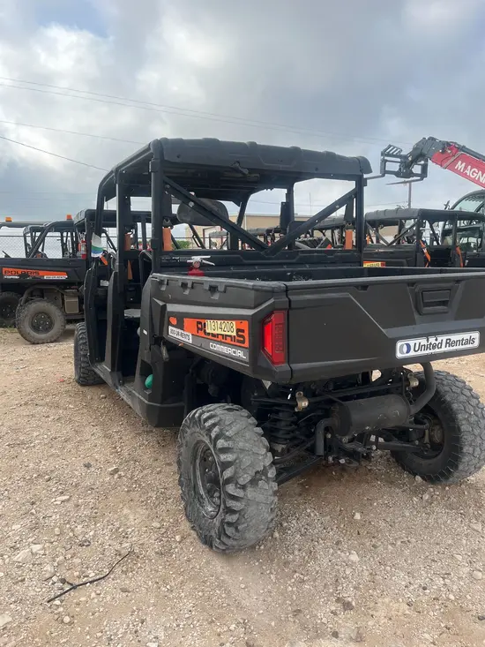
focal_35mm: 26
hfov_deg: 53.1
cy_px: 324
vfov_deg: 67.3
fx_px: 486
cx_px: 242
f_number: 1.6
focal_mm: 5.1
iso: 50
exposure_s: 1/1266
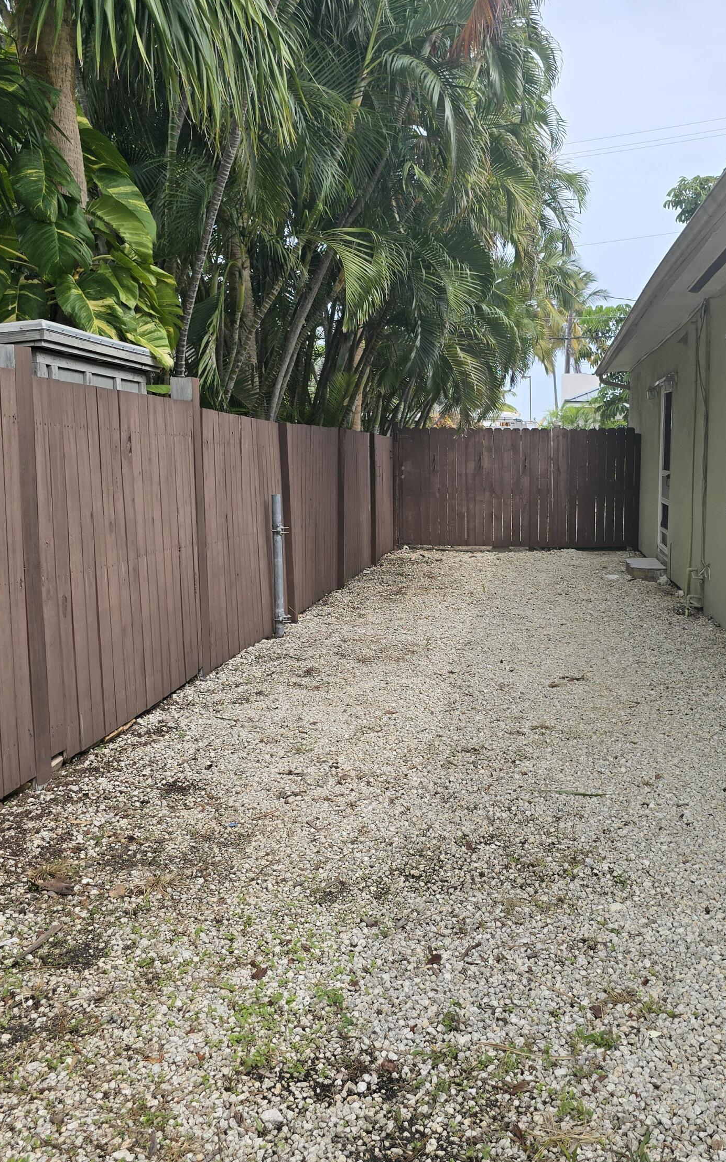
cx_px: 496
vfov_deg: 58.1
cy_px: 580
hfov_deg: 37.8
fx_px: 1045
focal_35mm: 33
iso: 12
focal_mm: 6.3
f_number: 1.7
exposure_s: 1/571
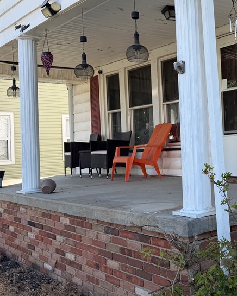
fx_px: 386
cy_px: 138
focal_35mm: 44
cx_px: 216
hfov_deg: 32.4
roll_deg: +1.9
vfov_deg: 42.0
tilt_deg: +1.5
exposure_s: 1/1139
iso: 80
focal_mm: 6.76
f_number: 1.78
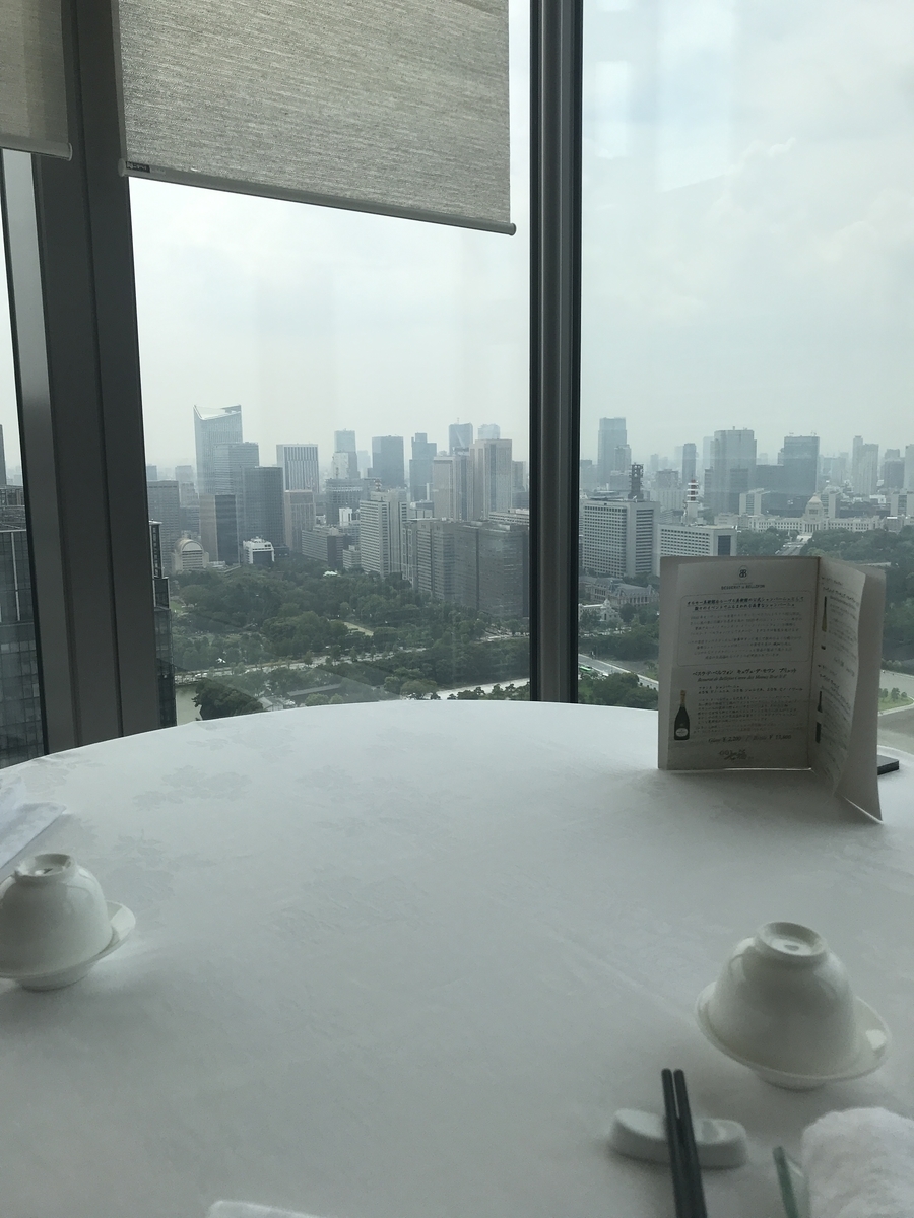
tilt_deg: -8.7
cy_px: 609
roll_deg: +1.5
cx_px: 457
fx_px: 986
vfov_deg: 63.4
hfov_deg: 49.7
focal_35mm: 28
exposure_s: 1/3690
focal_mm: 3.99
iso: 20
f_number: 1.8
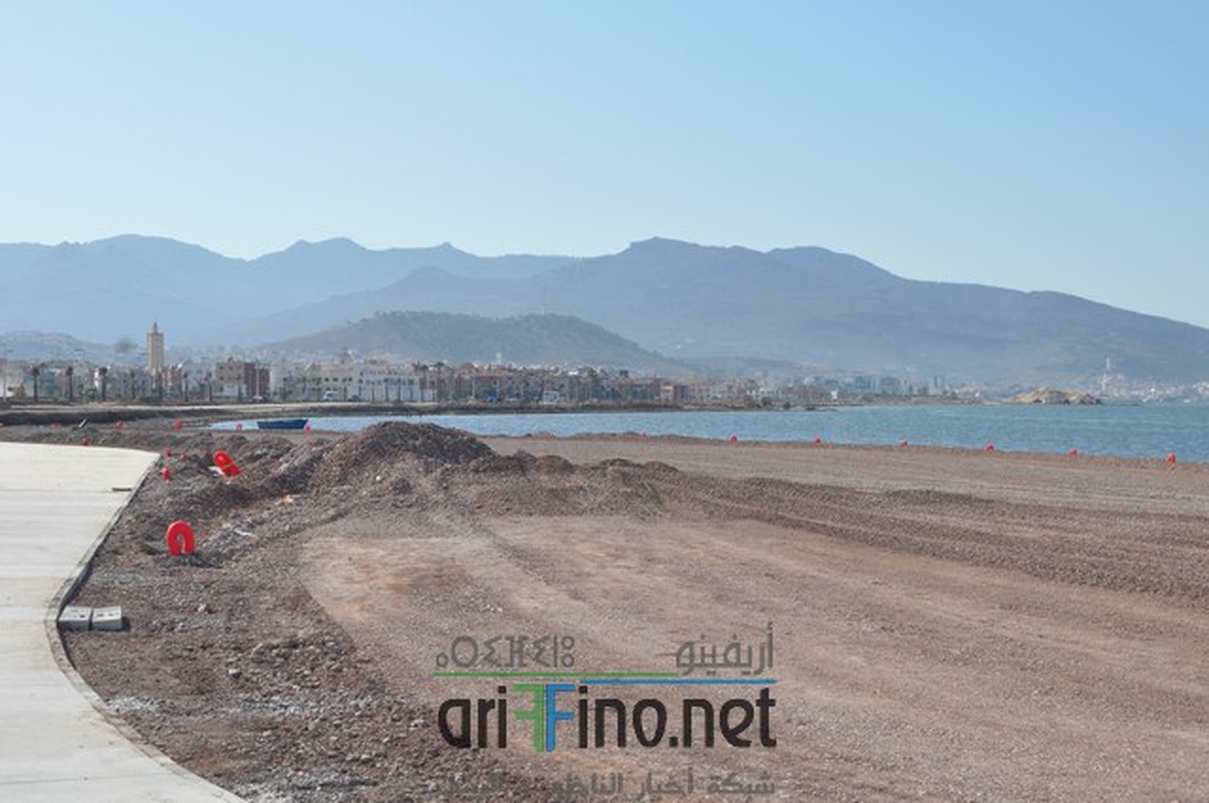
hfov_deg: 35.1
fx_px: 1912
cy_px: 402
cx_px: 604
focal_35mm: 57
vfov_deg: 23.7
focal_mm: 38
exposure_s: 1/400
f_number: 10
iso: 200
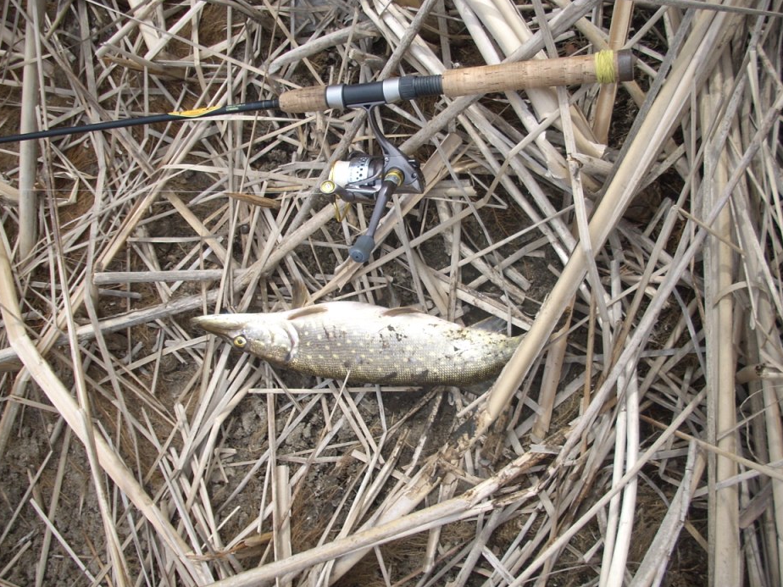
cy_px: 290
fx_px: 927
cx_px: 397
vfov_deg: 35.1
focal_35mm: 41
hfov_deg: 45.8
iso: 64
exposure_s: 1/130
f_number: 5.6
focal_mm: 6.2
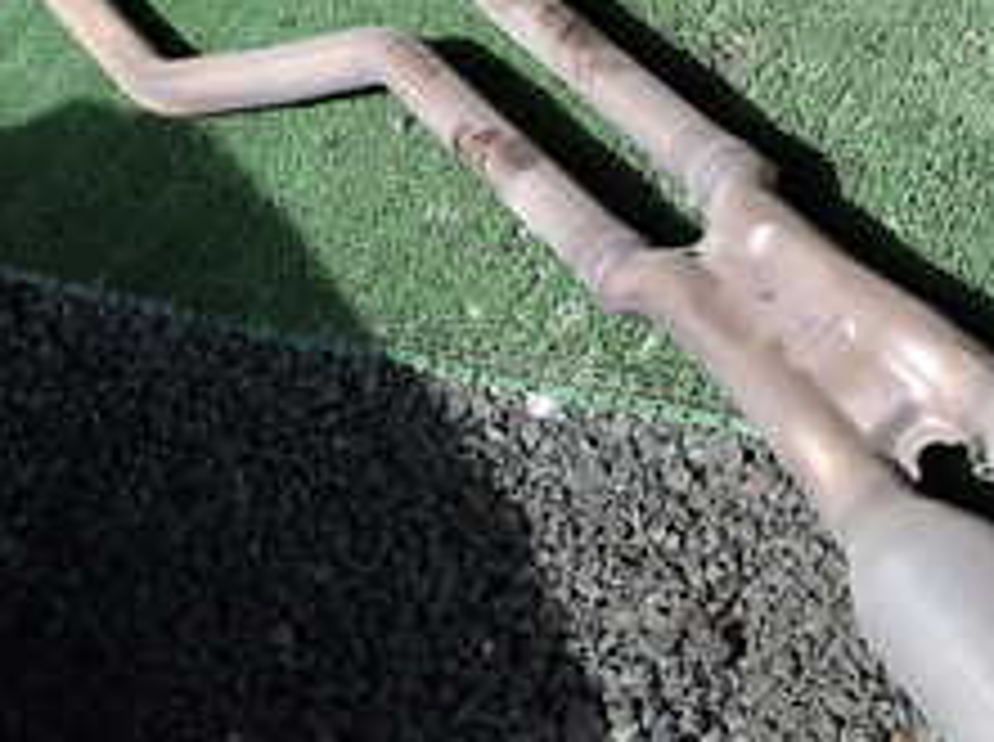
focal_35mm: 68
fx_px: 1949
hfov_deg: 26.9
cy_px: 535
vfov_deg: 21.4
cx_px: 1016
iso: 100
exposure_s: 1/500
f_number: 2.8
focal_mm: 4.5
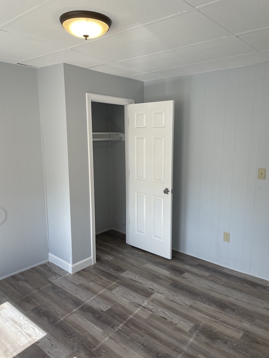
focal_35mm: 26
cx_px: 134
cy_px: 179
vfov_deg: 67.3
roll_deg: +0.9
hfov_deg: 53.1
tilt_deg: -8.8
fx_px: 269
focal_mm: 4.2
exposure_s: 1/190
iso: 32
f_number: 1.6
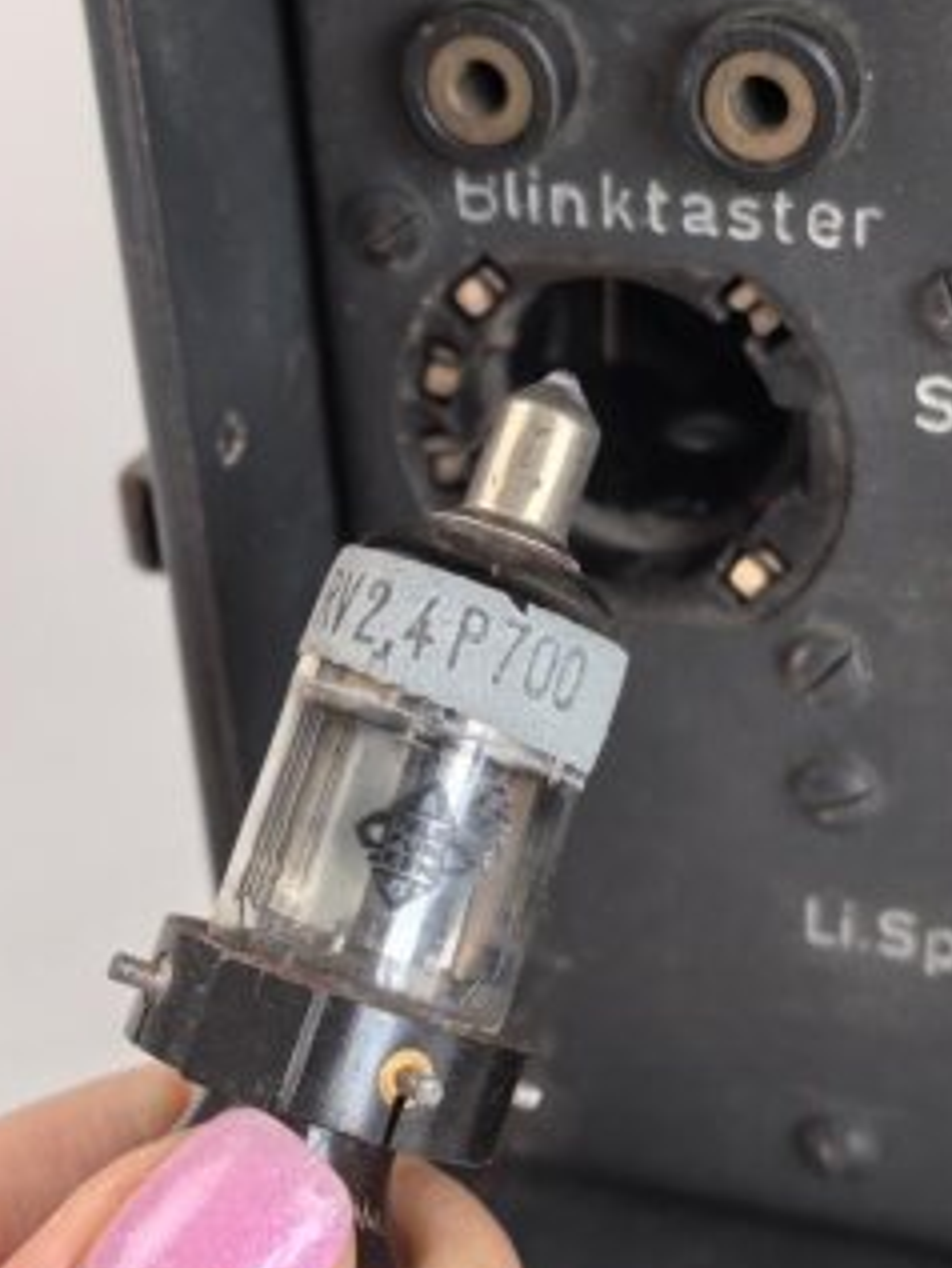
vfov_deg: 28.5
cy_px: 672
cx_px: 480
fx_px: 2492
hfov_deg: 21.6
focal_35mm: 68
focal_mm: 8.5
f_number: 2
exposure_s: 1/100
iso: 64
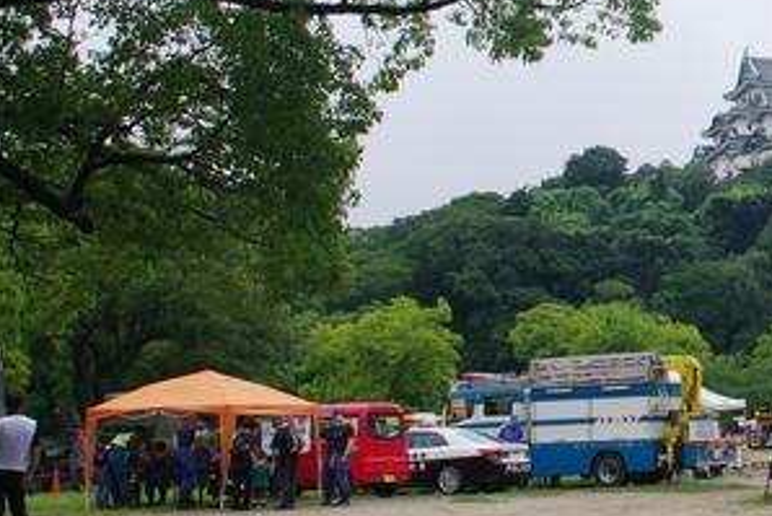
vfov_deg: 20.3
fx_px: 1437
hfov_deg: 27.5
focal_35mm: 67
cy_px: 183
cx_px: 852
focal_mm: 18
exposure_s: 1/250
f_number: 8
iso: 200
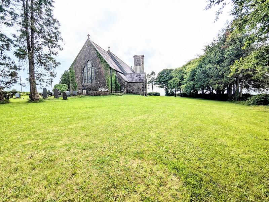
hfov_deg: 94.4
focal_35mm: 16
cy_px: 101
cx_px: 134
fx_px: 124
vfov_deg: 78.2
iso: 51
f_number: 2.2
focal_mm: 2.35
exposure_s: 1/1192
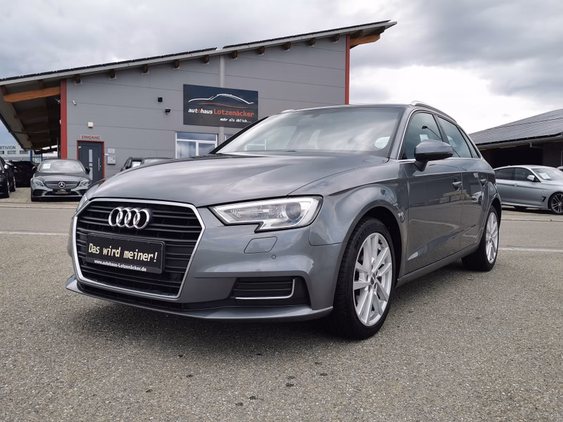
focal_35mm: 32
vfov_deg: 44.2
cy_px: 211
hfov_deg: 56.8
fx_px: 520
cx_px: 282
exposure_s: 1/988
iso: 50
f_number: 1.8
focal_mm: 5.58
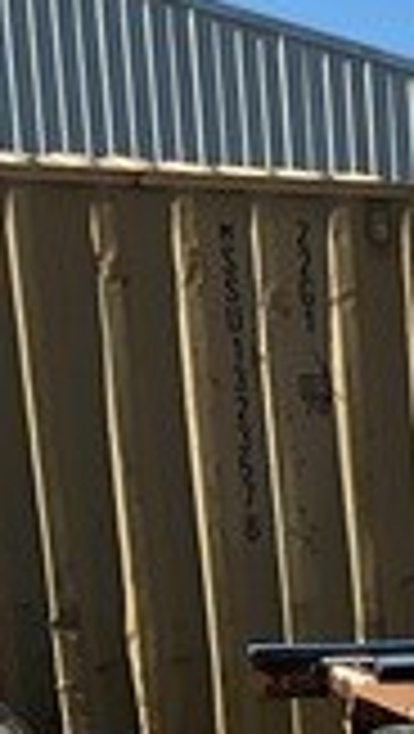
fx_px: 2414
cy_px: 991
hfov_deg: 7.8
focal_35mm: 124
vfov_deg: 16.2
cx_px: 1422
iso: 16
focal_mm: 3
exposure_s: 1/1984
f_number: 1.8
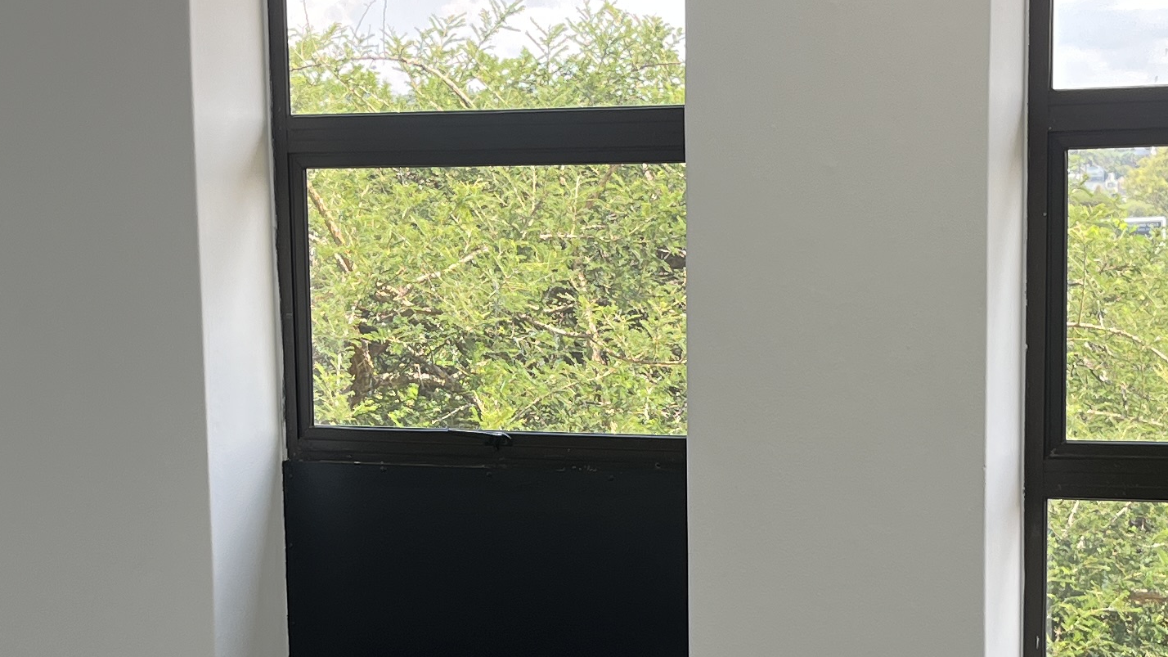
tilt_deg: -8.8
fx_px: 2477
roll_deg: +0.7
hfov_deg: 26.5
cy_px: 553
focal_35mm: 80
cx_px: 485
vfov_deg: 15.0
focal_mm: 5.1
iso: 32
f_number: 1.6
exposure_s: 1/103
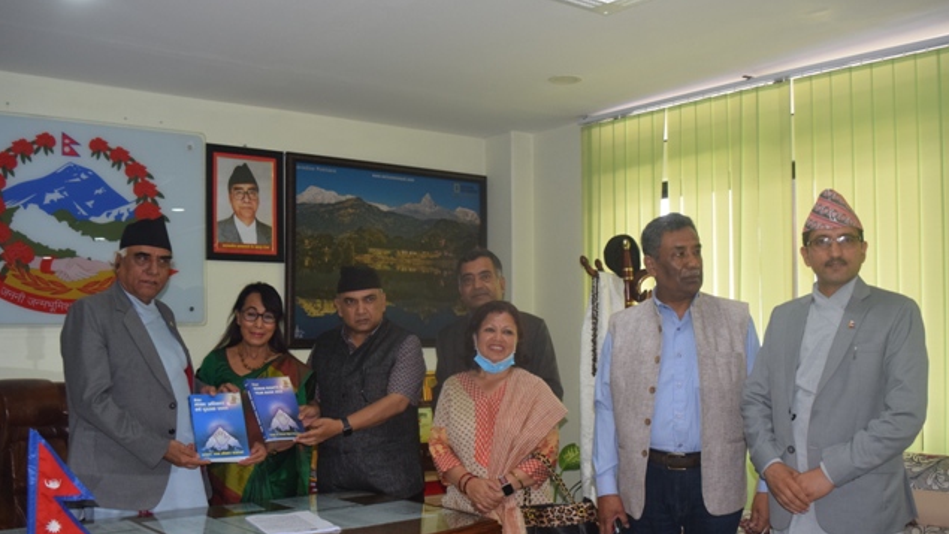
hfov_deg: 52.8
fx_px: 956
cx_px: 472
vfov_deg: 31.1
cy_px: 316
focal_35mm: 38
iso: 800
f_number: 5.6
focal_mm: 24
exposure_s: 1/125
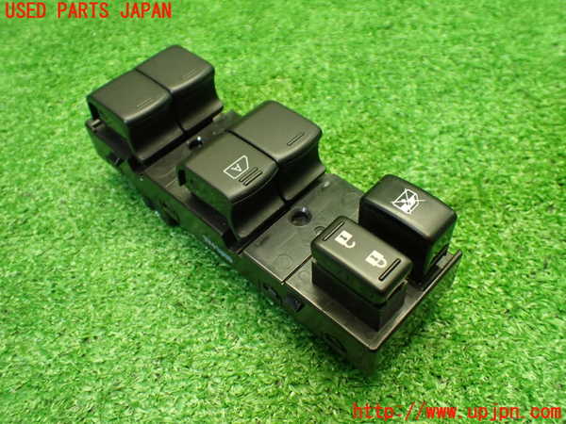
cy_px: 212
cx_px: 283
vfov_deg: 44.2
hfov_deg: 56.8
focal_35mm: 32
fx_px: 523
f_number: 2.4
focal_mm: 5.79
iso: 800
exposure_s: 1/80
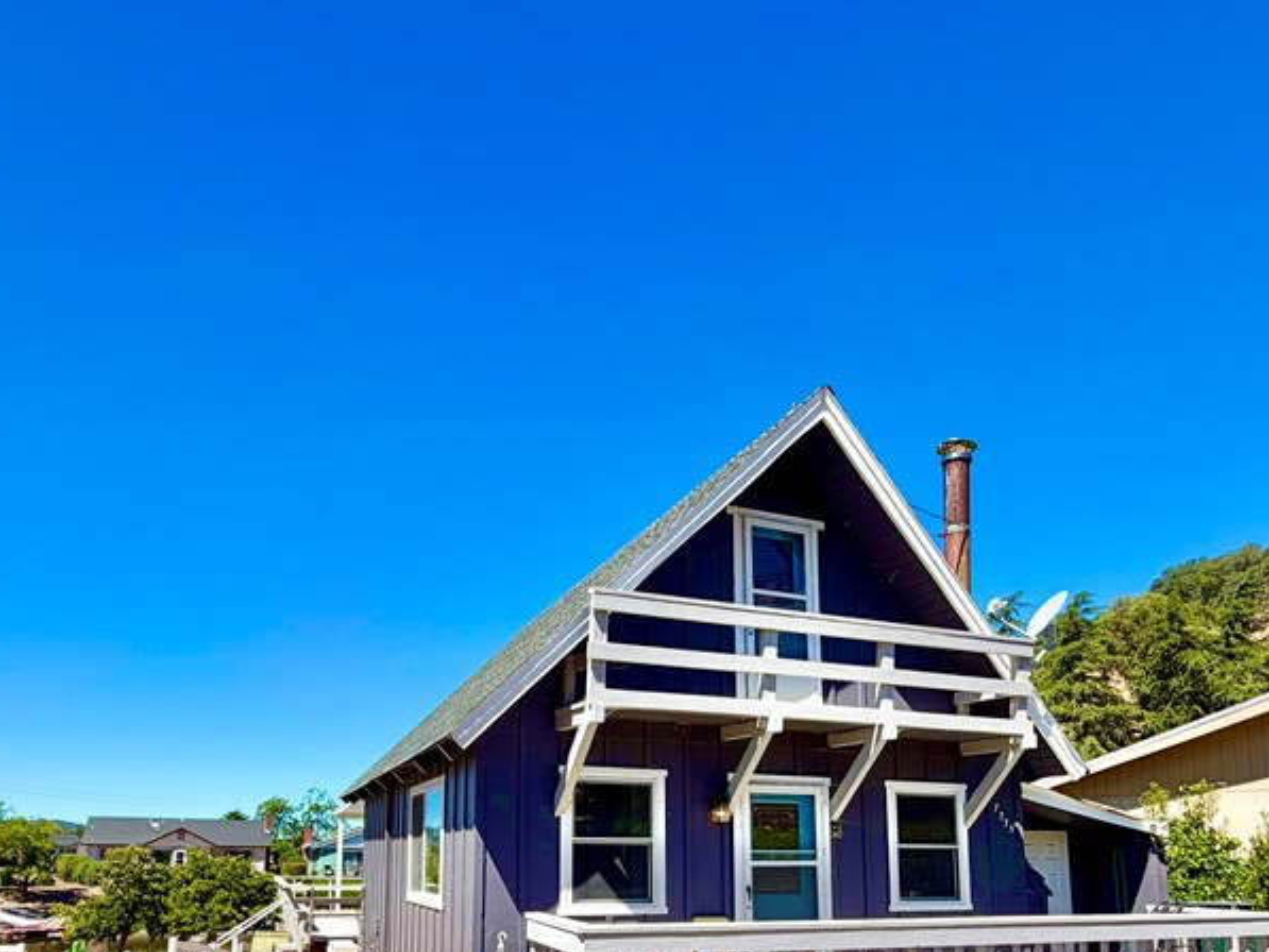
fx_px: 880
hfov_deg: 71.3
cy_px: 744
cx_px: 555
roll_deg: -0.8
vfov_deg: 53.5
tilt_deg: +6.5
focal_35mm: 24
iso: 20
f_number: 2.2
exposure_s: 1/770
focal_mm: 2.22
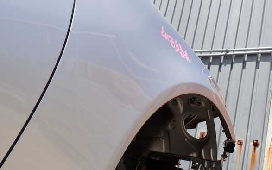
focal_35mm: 39
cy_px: 85
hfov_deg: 50.4
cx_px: 134
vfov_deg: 32.8
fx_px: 289
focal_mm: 6.37
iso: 100
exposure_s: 1/640
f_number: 3.5
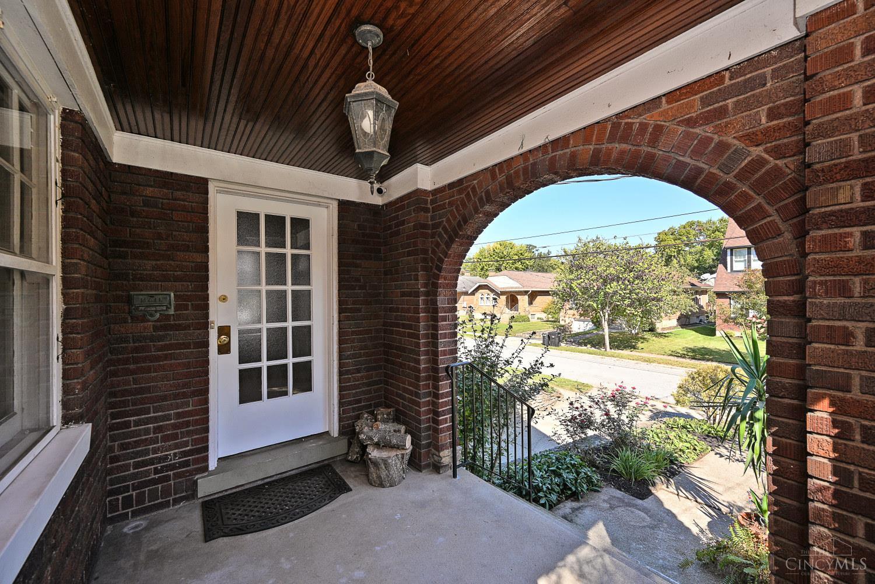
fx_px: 340
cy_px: 292
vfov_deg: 81.2
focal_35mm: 14
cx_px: 438
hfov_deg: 104.3
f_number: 6.3
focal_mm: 14
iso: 100
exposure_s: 1/160
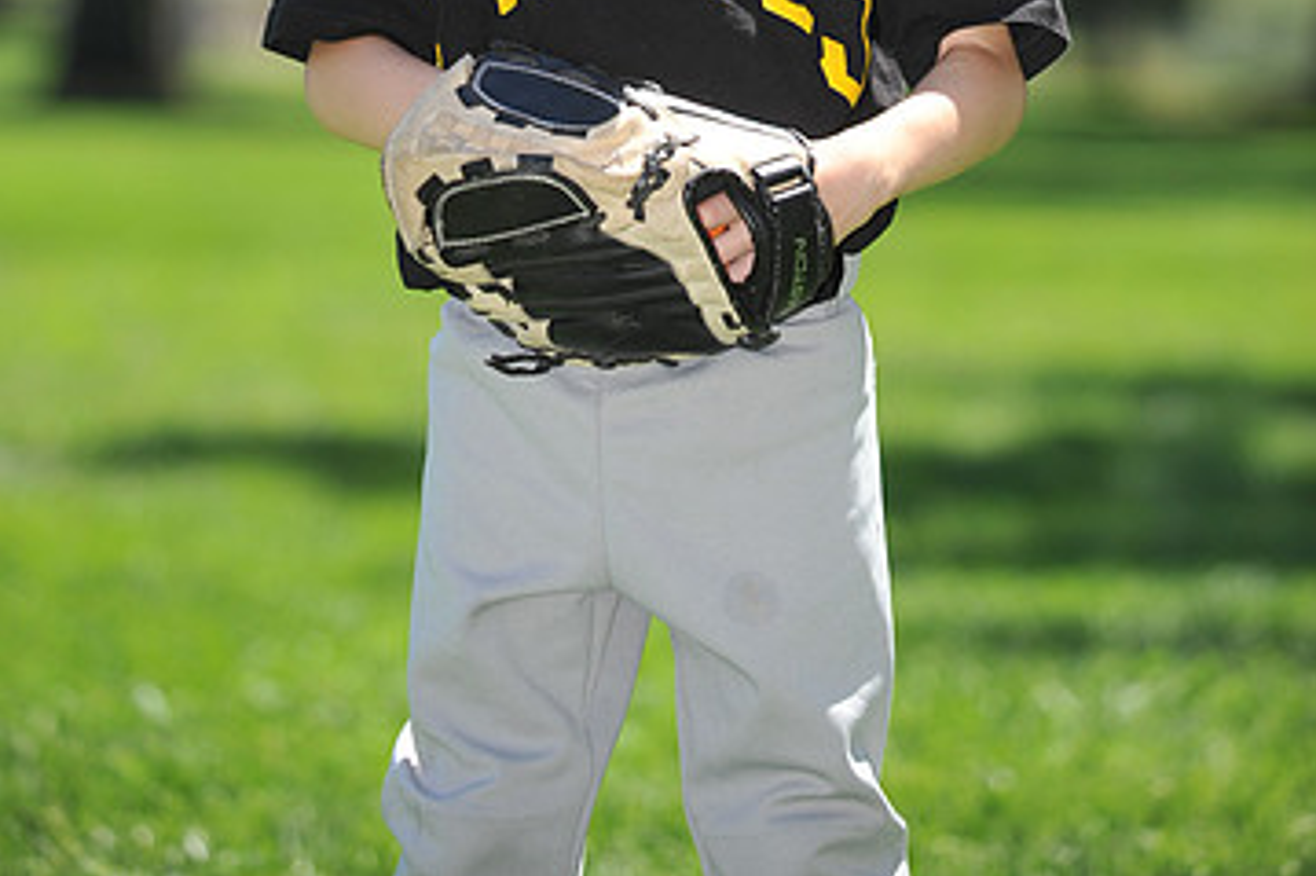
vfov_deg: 6.5
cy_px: -183
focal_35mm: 210
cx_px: 616
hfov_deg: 9.8
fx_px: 7673
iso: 200
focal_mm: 130
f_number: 4
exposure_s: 1/1000
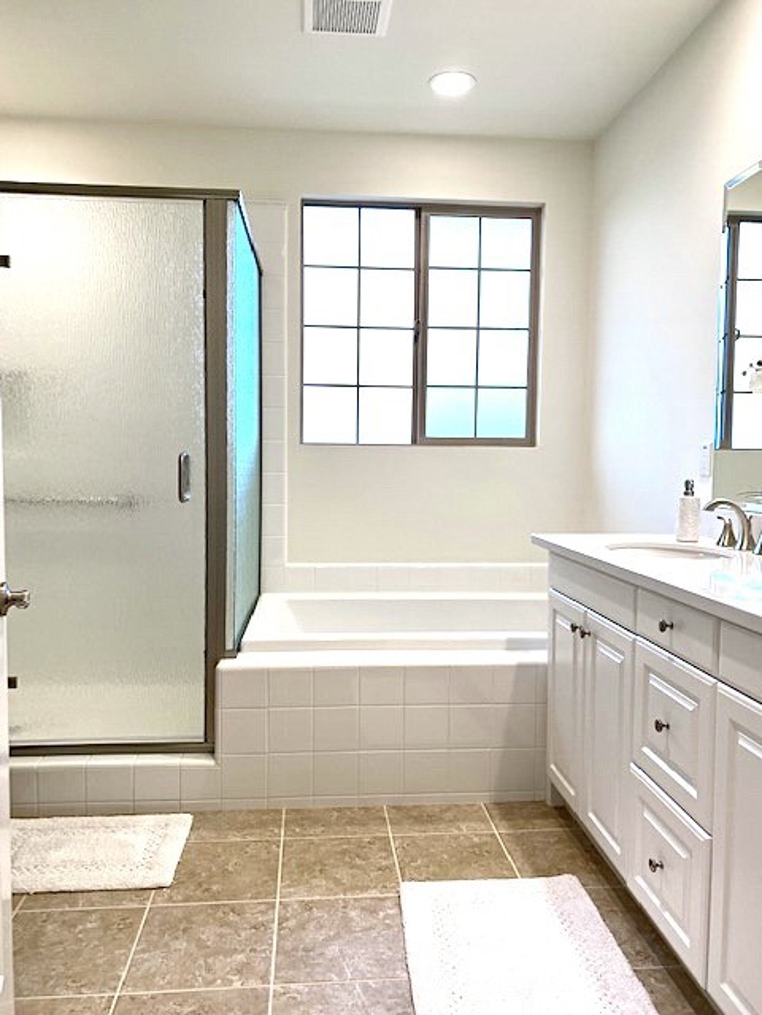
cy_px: 508
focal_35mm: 26
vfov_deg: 67.3
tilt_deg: -2.4
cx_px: 381
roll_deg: -1.3
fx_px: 763
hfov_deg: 53.1
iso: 64
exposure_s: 1/120
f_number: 1.8
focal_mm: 4.25
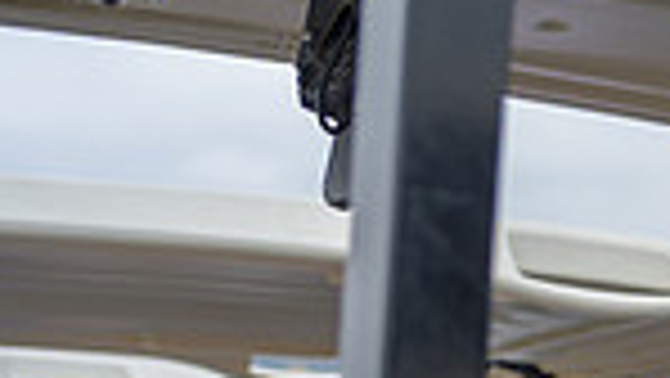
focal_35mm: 122
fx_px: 2169
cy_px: 803
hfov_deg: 15.3
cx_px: 1178
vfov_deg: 9.2
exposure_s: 1/200
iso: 100
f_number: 4
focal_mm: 30
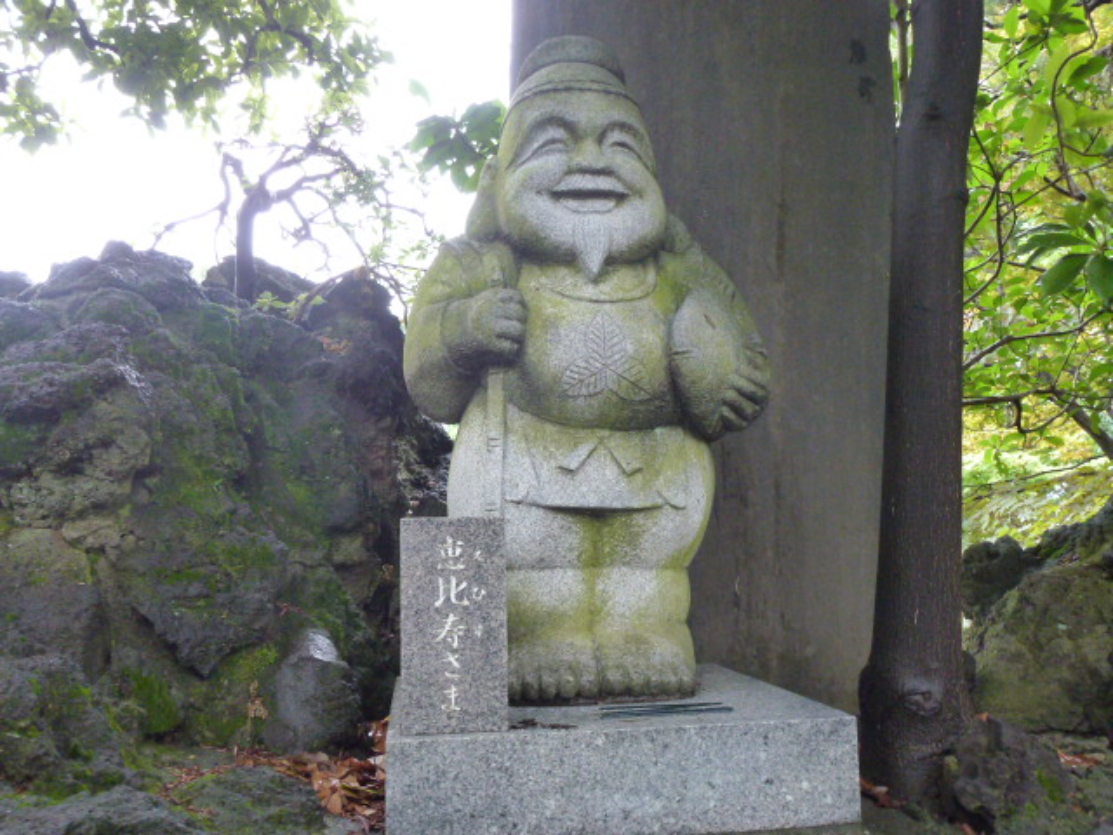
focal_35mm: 28
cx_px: 556
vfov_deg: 49.7
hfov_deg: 63.4
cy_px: 418
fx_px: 900
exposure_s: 1/30
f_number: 3.5
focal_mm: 5
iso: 400
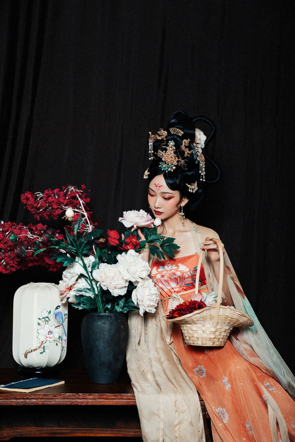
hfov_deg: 19.5
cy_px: 221
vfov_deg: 28.8
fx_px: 860
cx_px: 148
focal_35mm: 70
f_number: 6.3
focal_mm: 70
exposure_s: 1/160
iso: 100
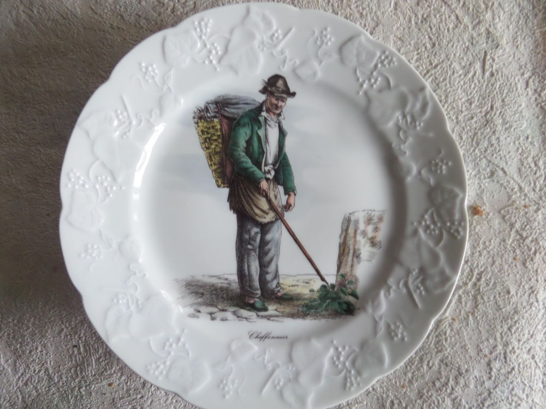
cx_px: 273
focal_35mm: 24
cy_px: 204
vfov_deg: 56.8
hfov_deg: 71.6
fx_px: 379
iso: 400
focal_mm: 4
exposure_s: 1/10
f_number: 3.2
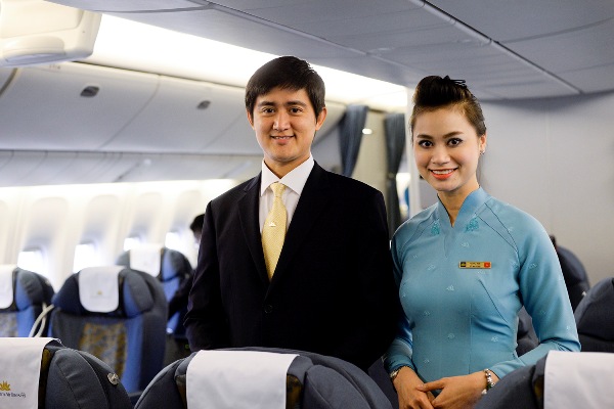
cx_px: 307
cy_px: 204
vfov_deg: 27.0
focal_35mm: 50
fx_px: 853
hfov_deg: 39.6
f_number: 2.8
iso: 1600
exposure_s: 1/125
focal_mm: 50
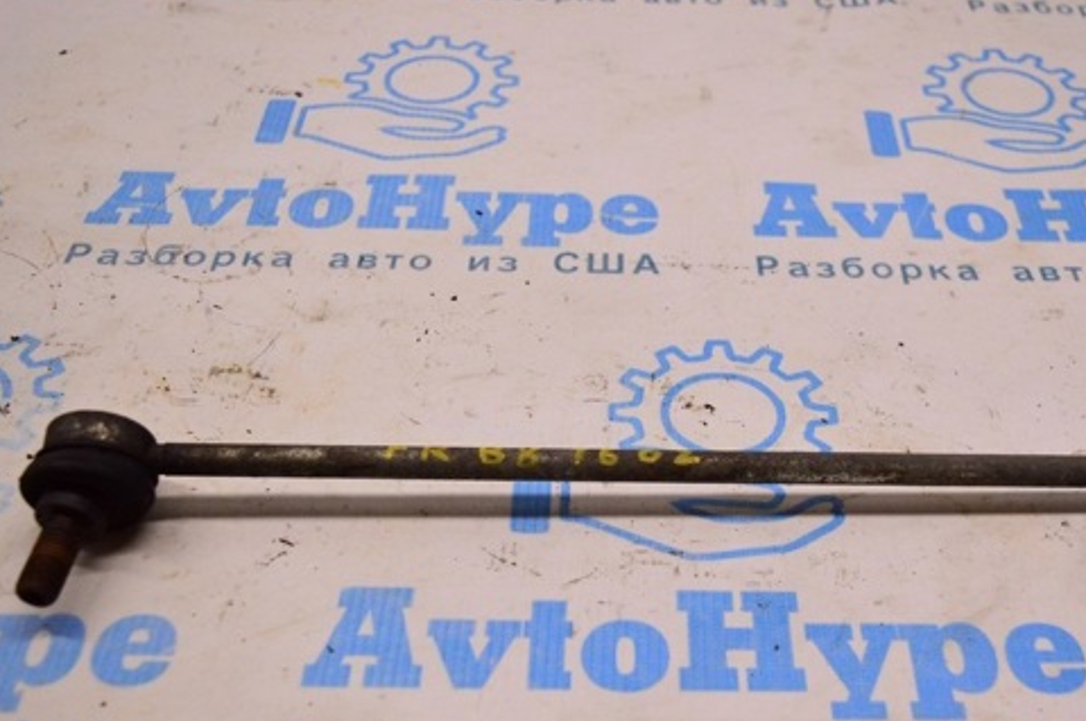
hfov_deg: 41.0
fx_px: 1446
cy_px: 458
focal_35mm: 48
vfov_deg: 27.9
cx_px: 645
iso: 1600
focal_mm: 24
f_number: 4
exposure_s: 1/400
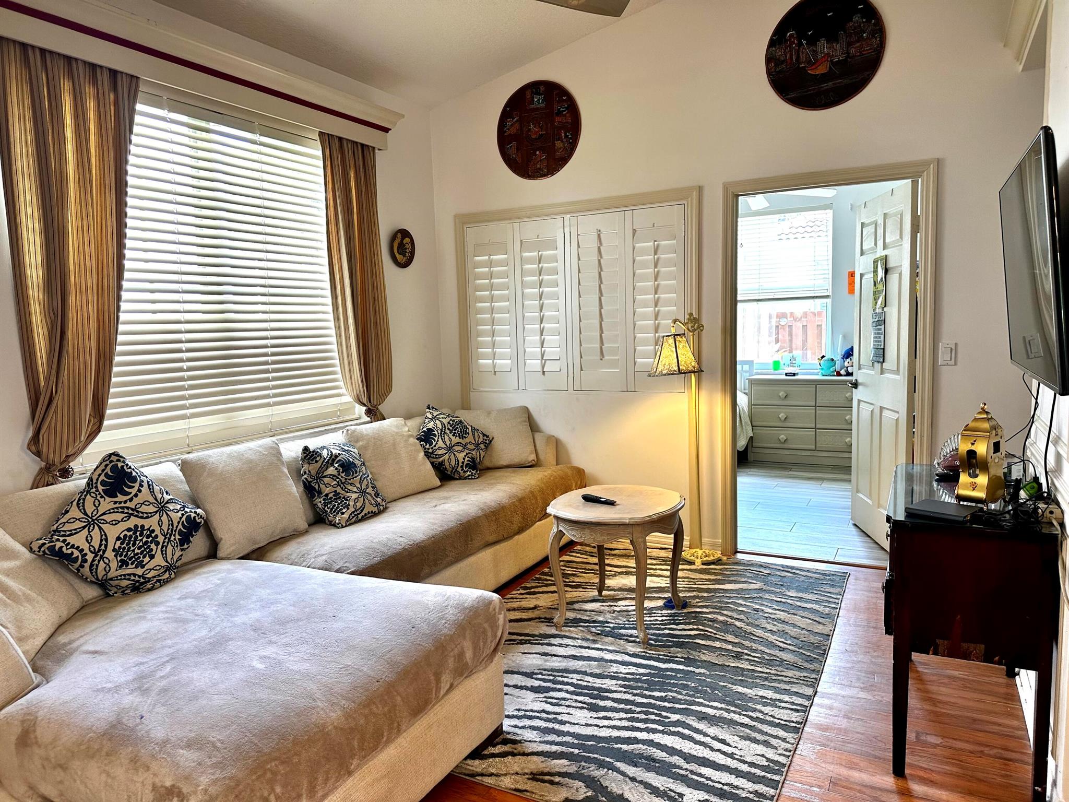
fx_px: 741
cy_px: 401
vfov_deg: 56.8
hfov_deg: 71.6
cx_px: 534
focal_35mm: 24
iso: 125
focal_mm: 6.86
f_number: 1.78
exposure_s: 1/120
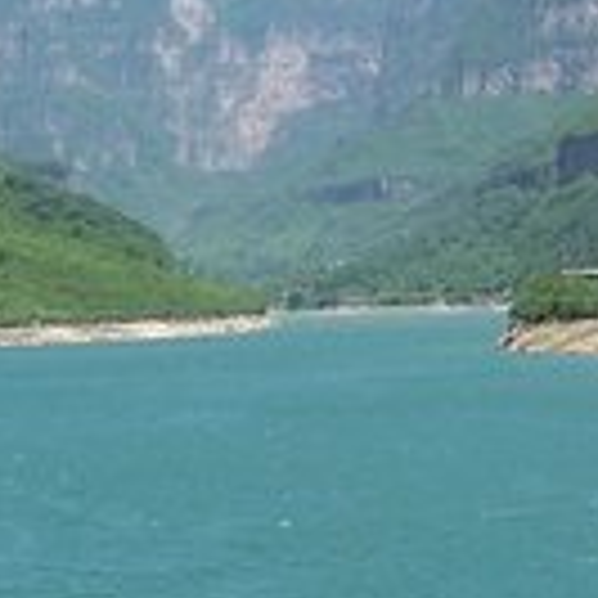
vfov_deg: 12.5
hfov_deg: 12.5
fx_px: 2736
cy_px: 274
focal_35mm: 140
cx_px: 337
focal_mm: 5.5
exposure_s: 1/1000
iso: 100
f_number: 3.4
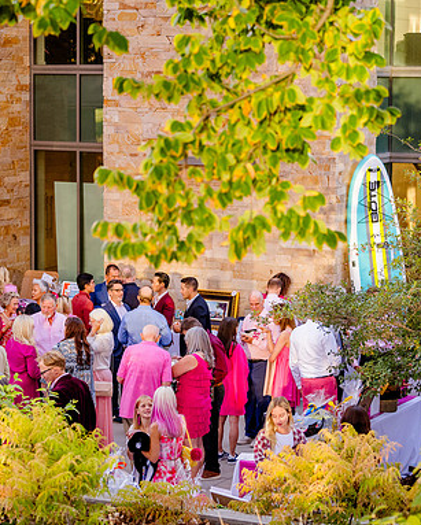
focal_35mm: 105
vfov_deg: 18.3
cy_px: 259
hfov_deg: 14.7
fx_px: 1633
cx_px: 160
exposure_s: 1/640
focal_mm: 70
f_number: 2.8
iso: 1000
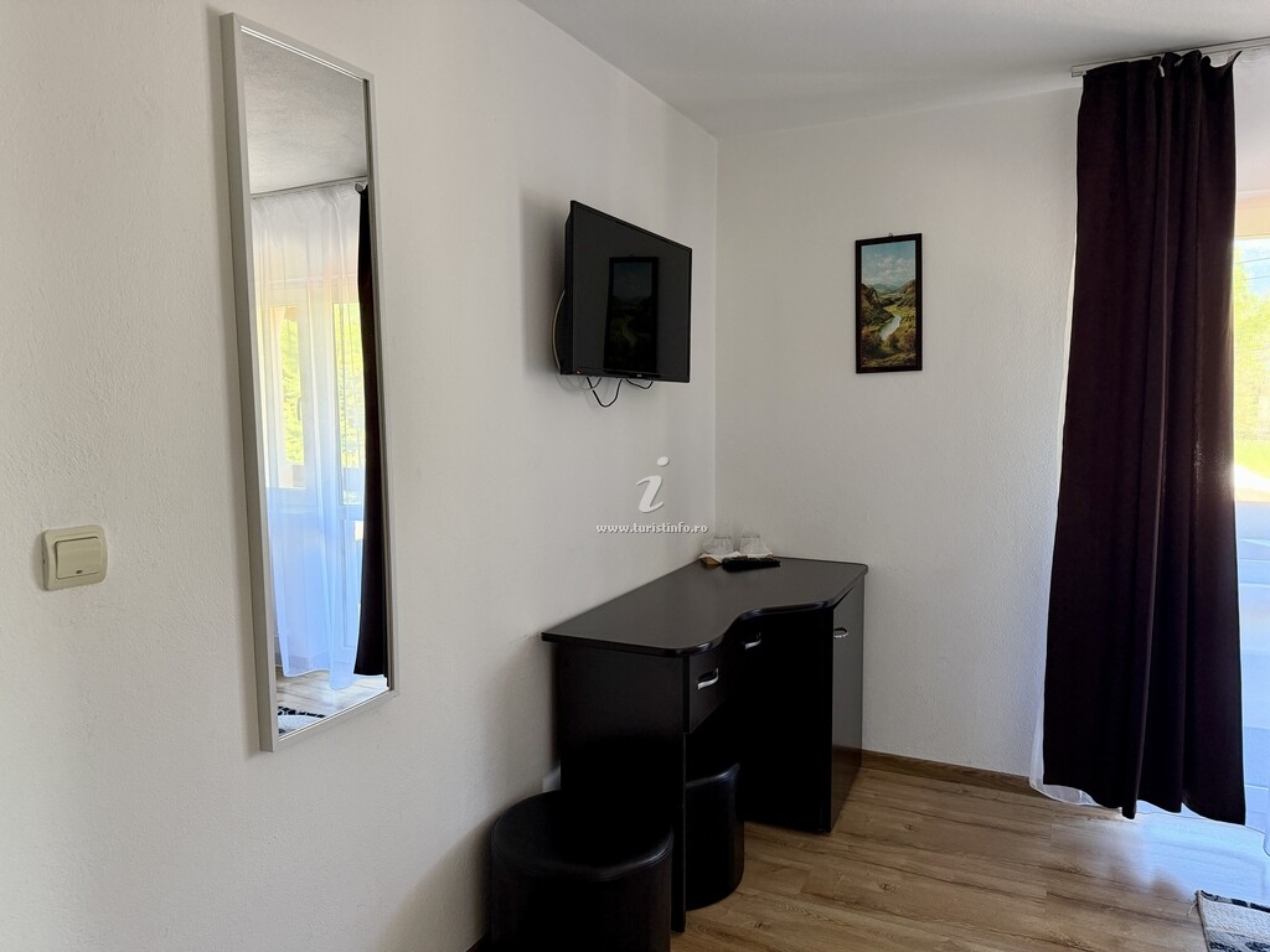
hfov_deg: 71.6
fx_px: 881
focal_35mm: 24
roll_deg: +1.1
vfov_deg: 56.8
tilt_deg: -5.1
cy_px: 476
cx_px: 635
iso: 320
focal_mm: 6.76
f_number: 1.78
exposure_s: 1/60
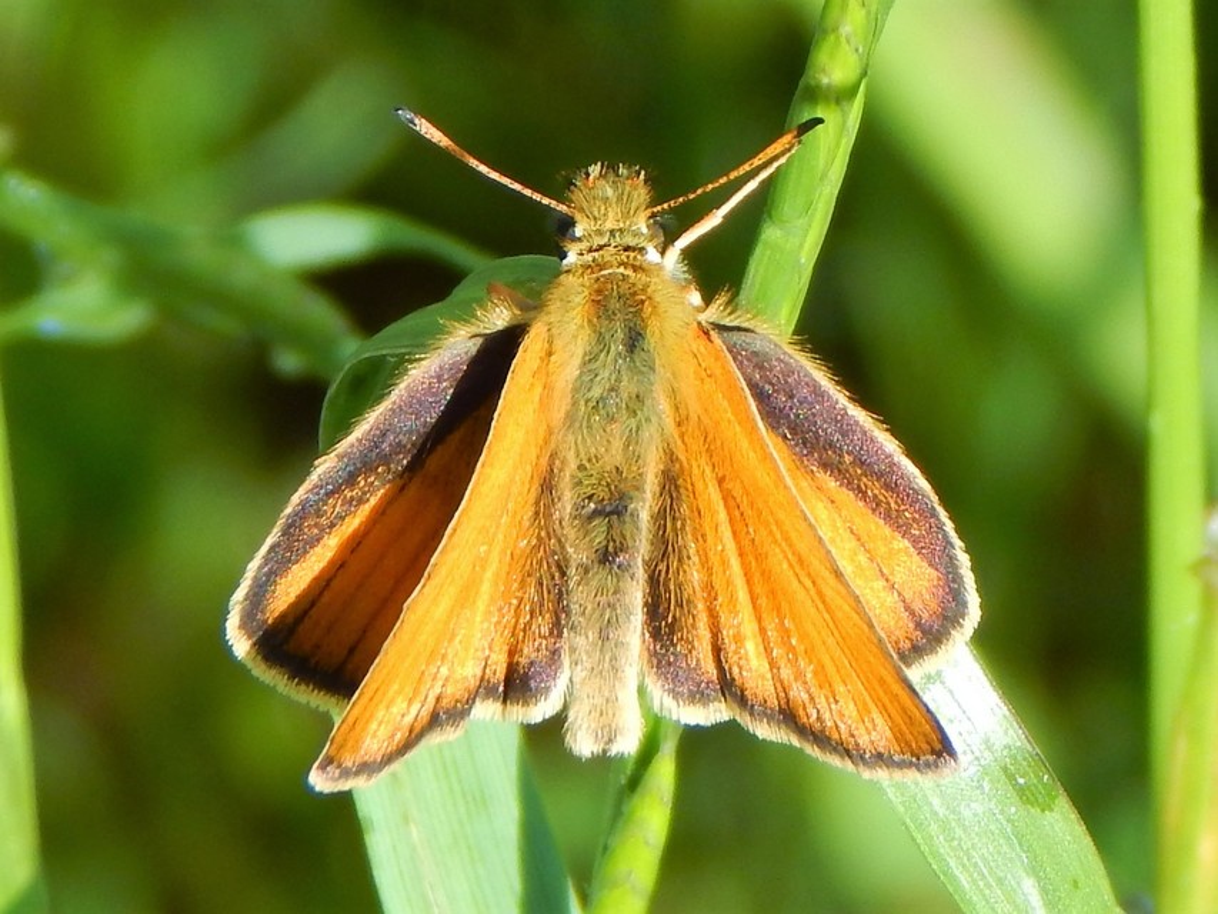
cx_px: 609
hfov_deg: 7.1
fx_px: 9818
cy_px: 457
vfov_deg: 5.3
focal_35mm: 279
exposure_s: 1/200
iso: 125
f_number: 5.7
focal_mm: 50.1
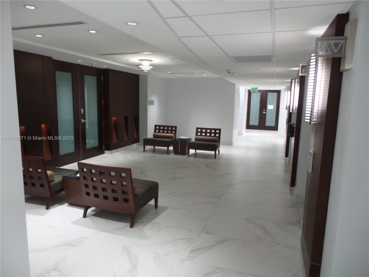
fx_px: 245
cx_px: 184
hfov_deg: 73.9
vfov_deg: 58.9
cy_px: 138
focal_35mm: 23
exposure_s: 1/30
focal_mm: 4.1
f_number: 2.8
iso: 200
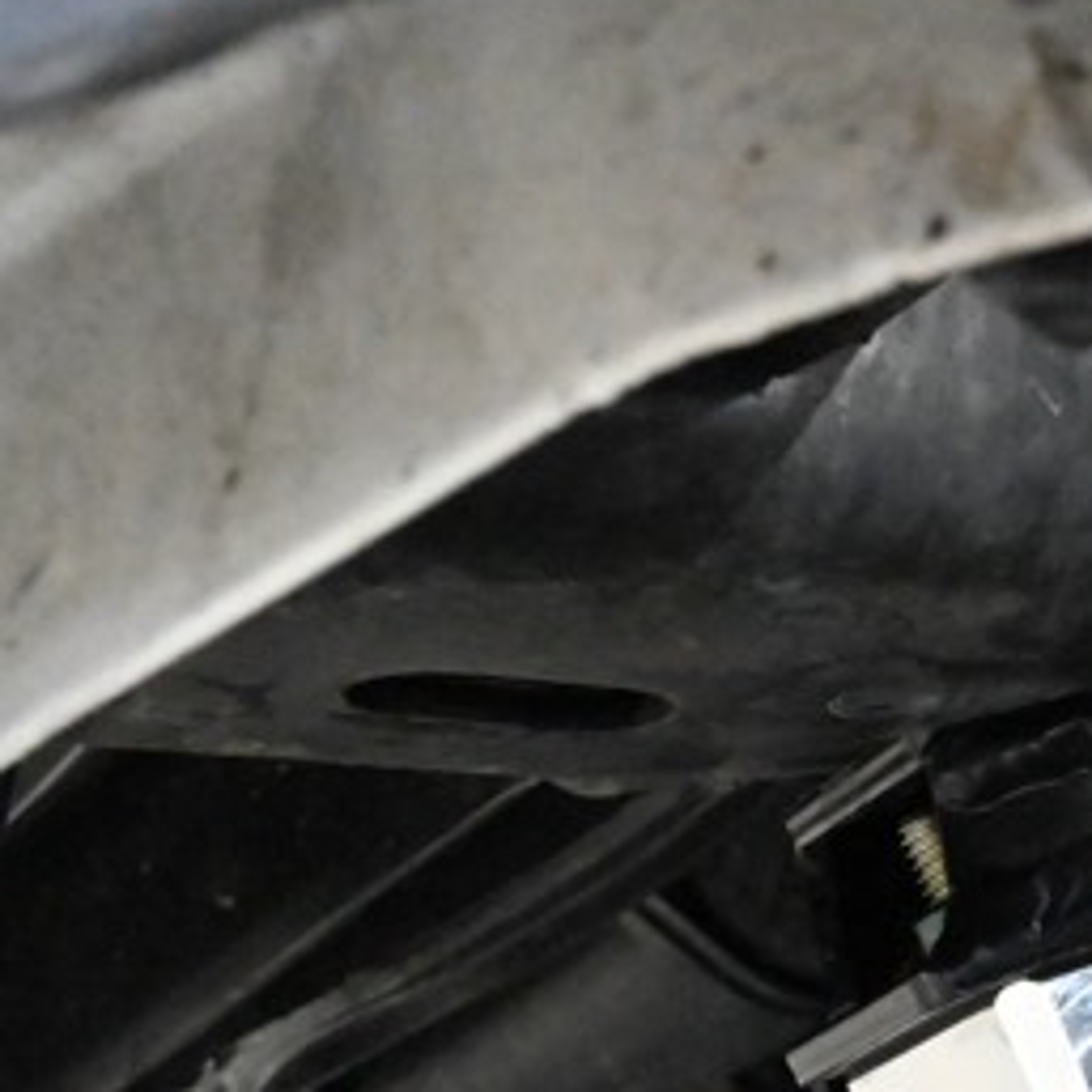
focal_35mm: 139
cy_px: 1436
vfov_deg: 12.2
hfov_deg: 11.3
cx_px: 2209
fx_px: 4961
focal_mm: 35
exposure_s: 1/13
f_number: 13
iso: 12800
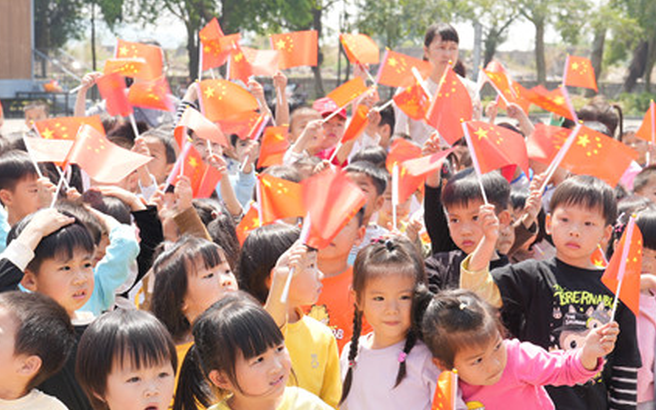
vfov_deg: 15.7
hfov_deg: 24.9
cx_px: 249
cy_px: 290
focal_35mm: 83
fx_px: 1484
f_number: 6.3
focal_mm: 43
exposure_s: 1/125
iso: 100
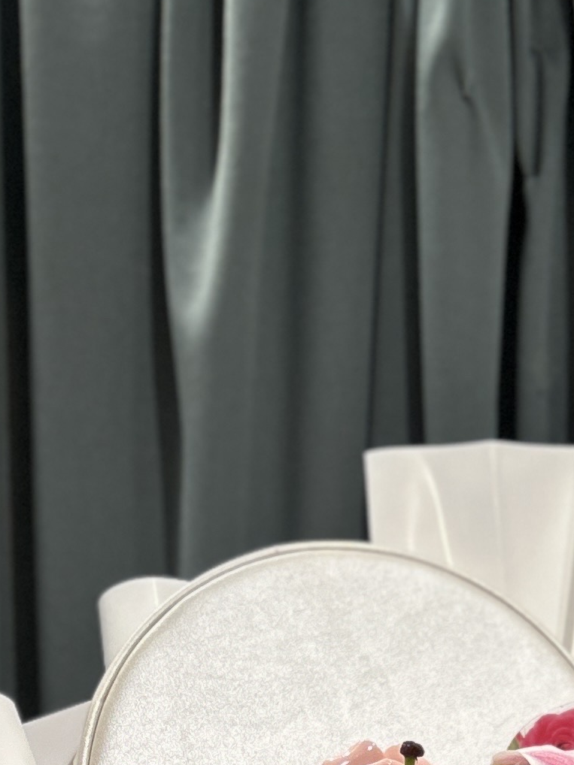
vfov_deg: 17.1
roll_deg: -2.4
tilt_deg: -7.8
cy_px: 1168
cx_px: 621
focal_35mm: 103
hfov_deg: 14.1
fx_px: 2278
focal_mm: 5.7
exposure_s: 1/282
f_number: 1.5
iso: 40
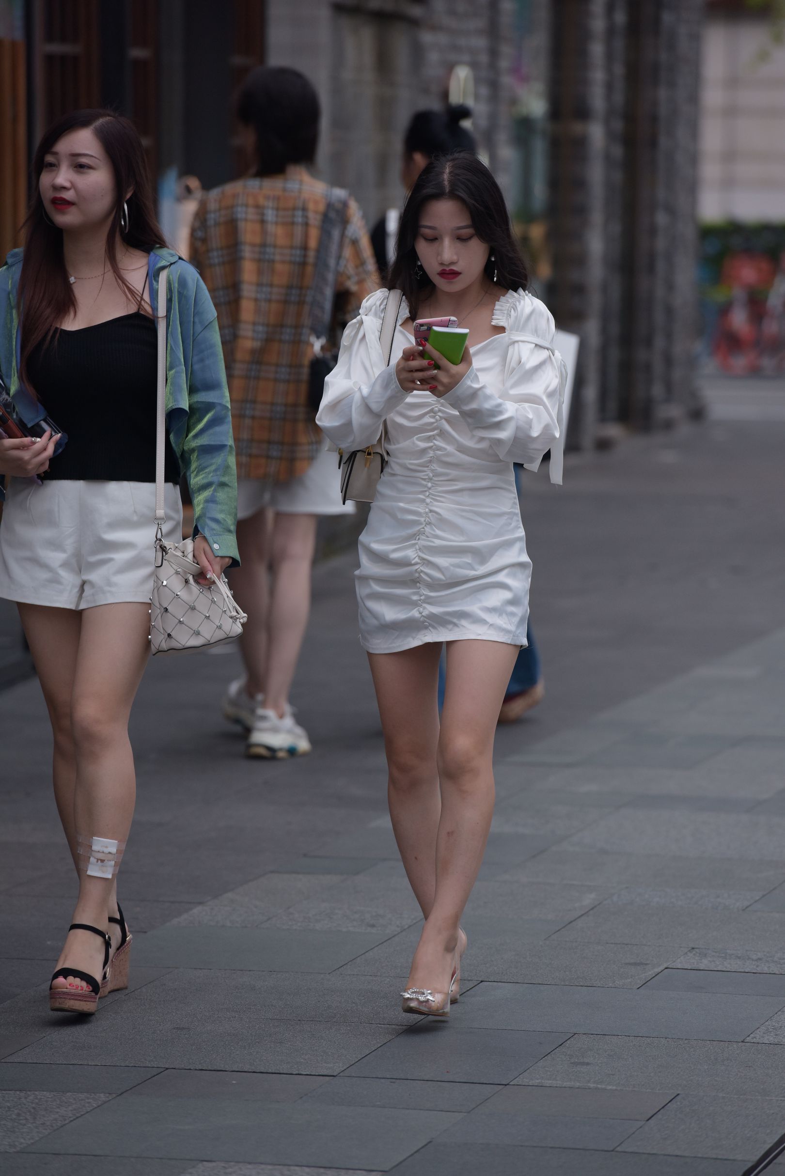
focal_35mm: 195
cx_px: 392
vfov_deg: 10.5
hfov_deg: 7.0
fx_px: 6374
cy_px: 588
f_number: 4
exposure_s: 1/800
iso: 640
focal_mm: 195
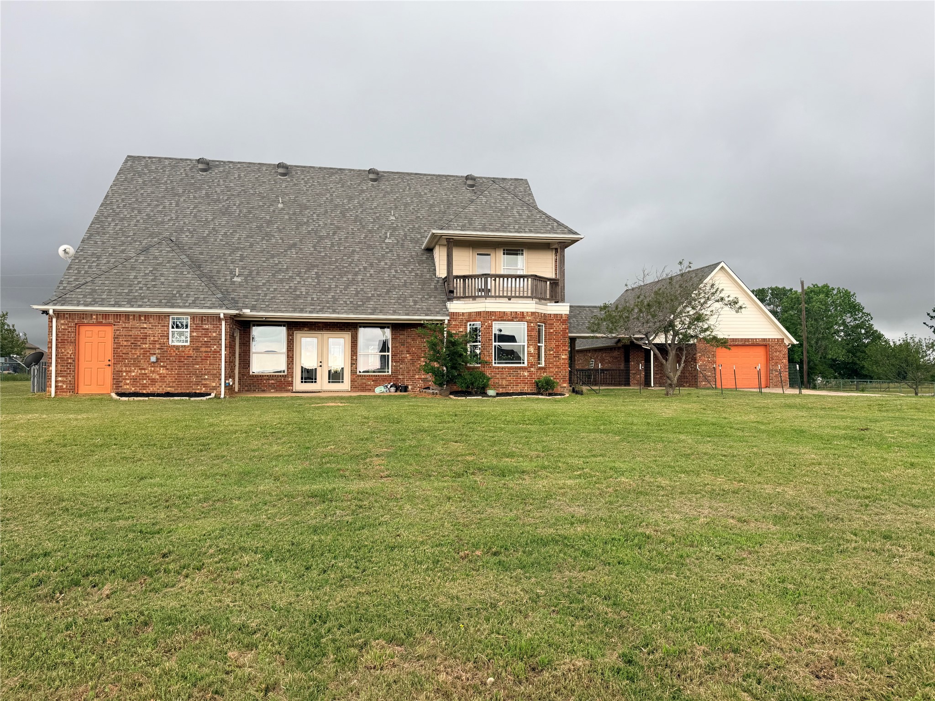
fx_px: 648
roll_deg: -0.2
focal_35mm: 24
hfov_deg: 71.6
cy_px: 350
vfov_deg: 56.8
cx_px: 468
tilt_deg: +1.5
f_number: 1.78
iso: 80
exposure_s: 1/315
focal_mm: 6.76
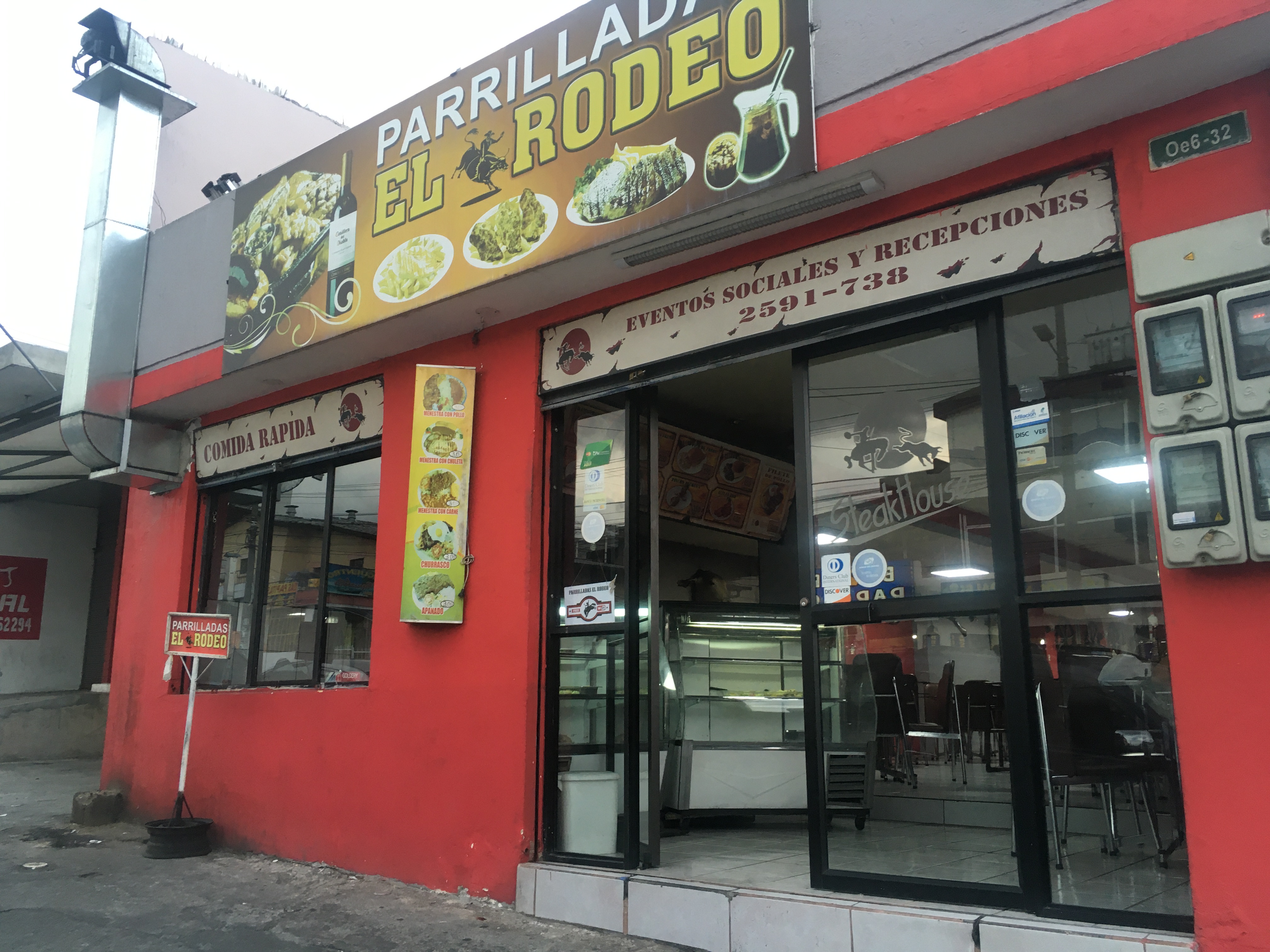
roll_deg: +0.3
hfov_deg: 61.7
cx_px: 635
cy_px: 476
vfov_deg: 48.2
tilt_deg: +12.0
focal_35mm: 29
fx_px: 1064
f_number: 2.2
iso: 50
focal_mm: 4.15
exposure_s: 1/30
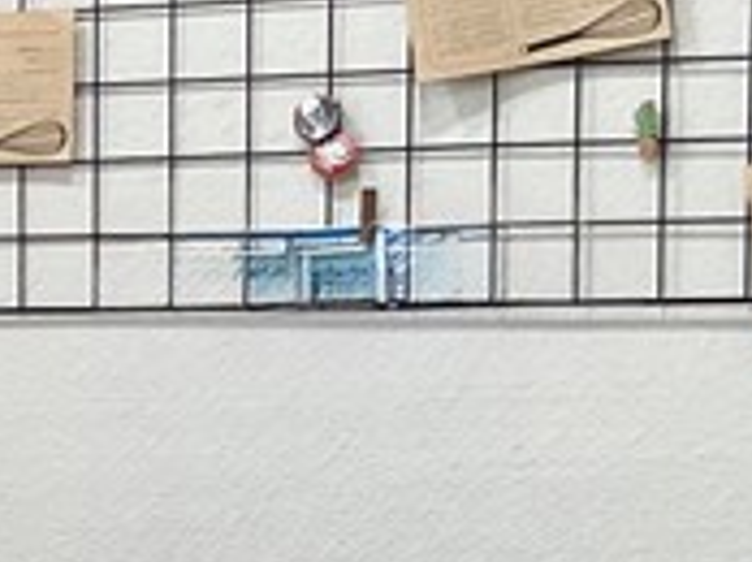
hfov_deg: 10.6
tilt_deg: -5.9
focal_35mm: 171
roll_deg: +0.5
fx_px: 3710
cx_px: -782
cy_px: 588
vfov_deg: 8.6
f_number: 1.8
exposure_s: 1/120
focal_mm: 3
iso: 50
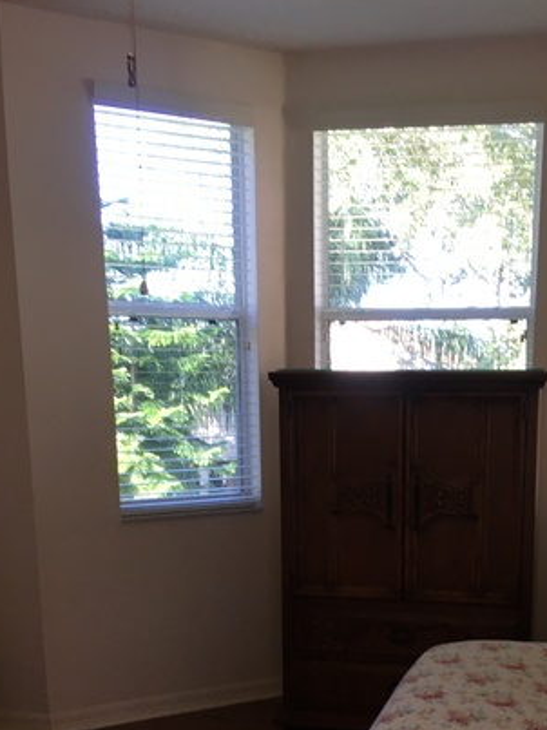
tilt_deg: -11.4
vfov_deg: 38.0
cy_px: 599
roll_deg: -1.5
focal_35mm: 48
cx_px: 341
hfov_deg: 30.1
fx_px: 1012
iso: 25
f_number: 2.2
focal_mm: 4.15
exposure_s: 1/30
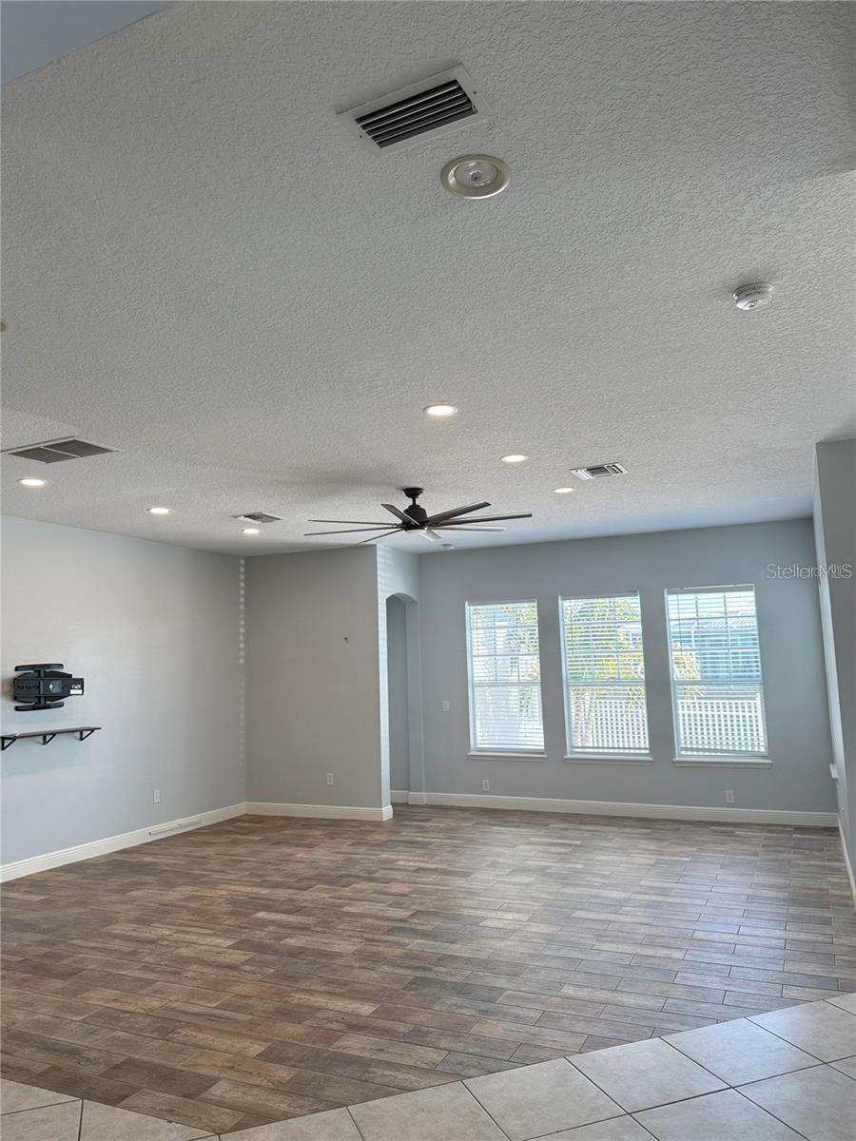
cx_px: 428
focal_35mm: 24
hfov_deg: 56.8
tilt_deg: +6.6
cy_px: 570
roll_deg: +1.4
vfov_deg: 71.6
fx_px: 791
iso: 80
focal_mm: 6.76
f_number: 1.78
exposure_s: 1/187
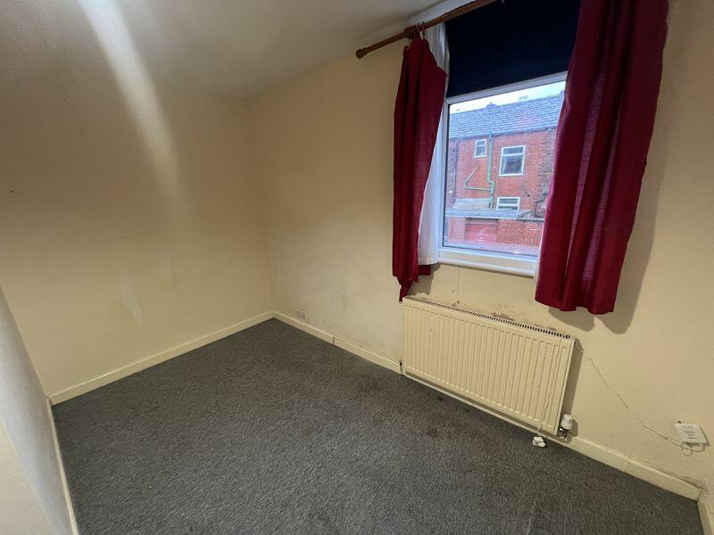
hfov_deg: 106.2
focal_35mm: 13
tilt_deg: -15.4
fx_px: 268
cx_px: 357
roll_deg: +2.6
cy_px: 268
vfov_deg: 89.9
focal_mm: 1.57
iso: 200
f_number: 1.8
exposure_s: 1/50
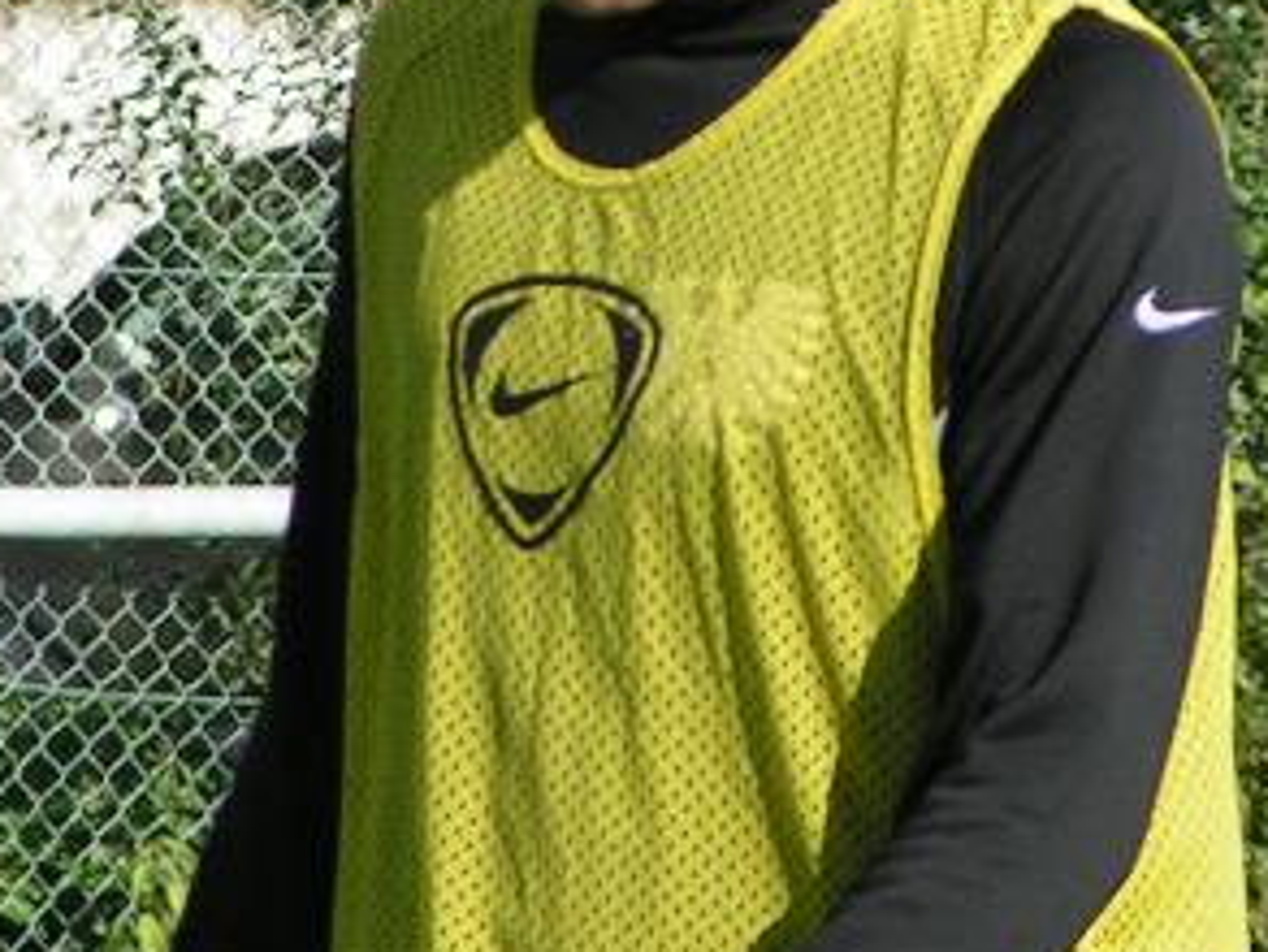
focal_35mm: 739
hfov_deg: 2.7
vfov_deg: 2.0
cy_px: -9
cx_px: 653
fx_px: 27081
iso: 50
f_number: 4.5
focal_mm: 41.4
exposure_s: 1/400
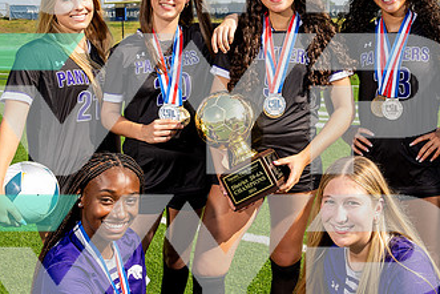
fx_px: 514
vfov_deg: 31.7
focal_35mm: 42
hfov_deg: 45.8
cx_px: 284
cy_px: 104
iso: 50
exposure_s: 1/125
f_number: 7.1
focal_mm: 24
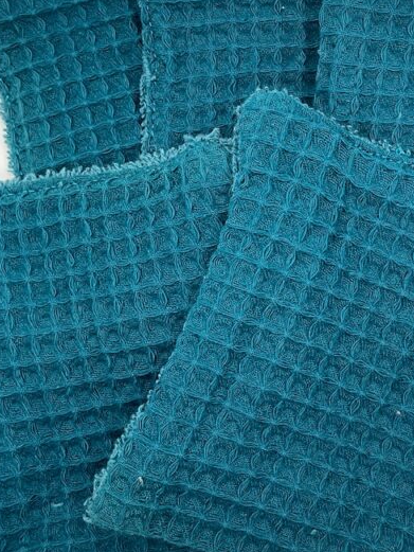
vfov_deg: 33.8
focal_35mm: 57
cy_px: 268
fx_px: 909
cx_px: 345
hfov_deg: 25.1
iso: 32
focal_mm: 3
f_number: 1.8
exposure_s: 1/122
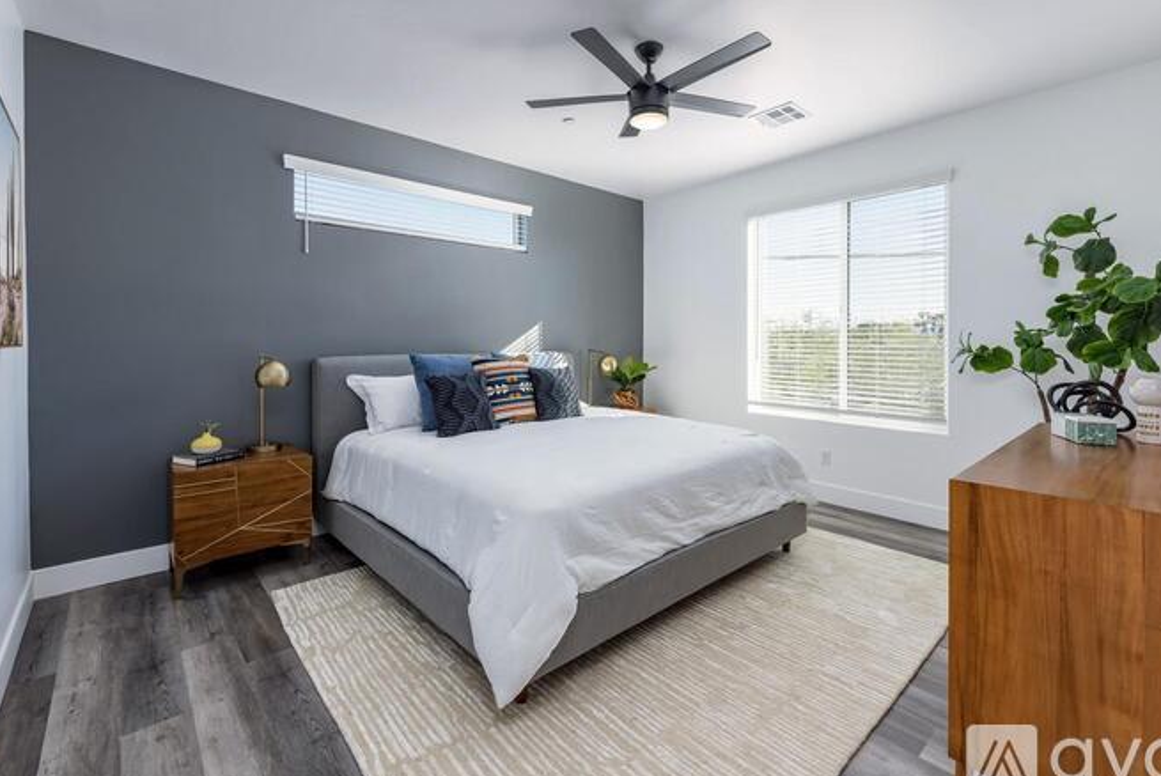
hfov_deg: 96.7
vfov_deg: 73.7
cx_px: 589
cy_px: 353
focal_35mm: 16
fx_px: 516
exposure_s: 1/160
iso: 200
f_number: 8
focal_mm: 14
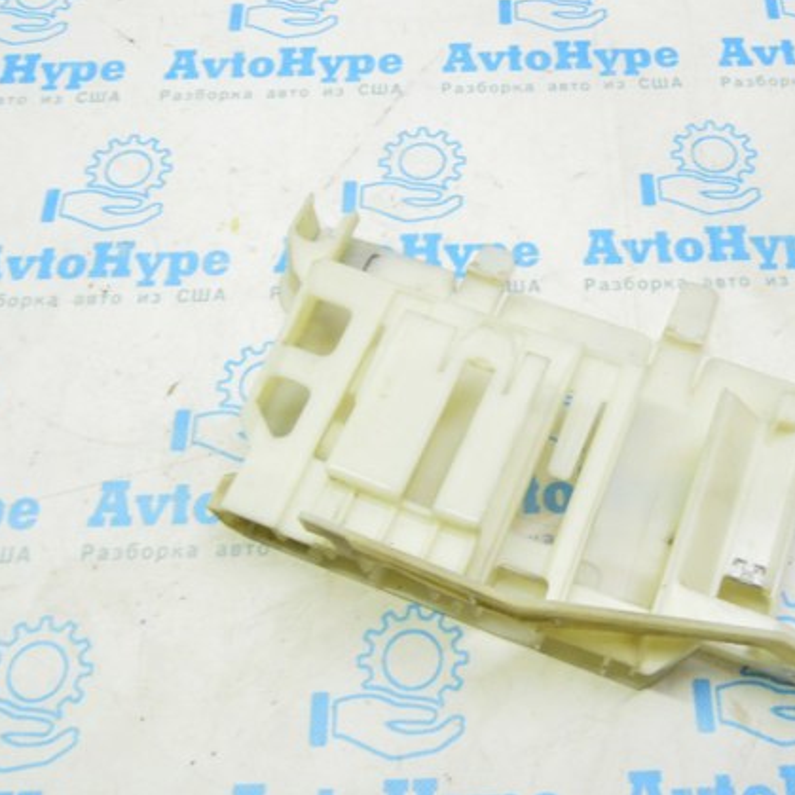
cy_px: 396
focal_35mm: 35
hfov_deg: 46.5
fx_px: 909
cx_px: 527
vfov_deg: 47.2
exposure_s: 1/20
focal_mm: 18
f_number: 20
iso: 6400
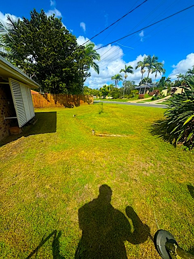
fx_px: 105
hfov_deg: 85.7
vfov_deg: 102.1
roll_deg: -0.2
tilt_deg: -17.2
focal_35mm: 14
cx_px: 97
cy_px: 130
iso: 40
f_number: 2.2
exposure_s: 1/2273
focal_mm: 2.22
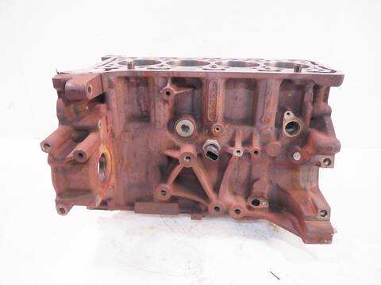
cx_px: 190
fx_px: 264
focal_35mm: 24
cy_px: 142
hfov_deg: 71.6
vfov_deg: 56.8
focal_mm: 12
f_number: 3.5
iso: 800
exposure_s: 1/60
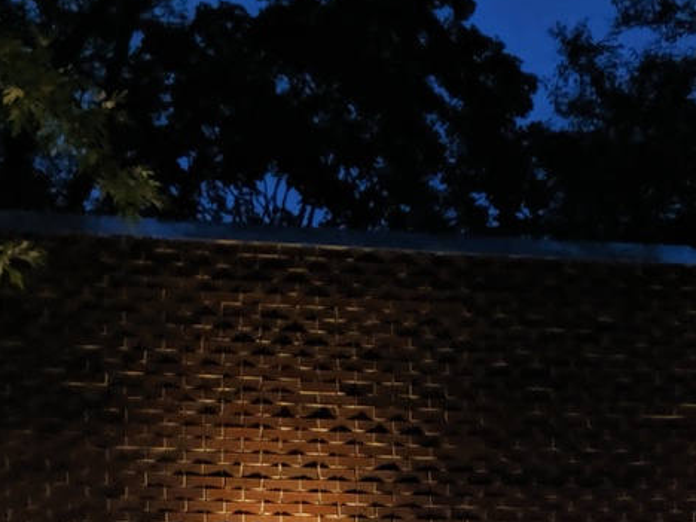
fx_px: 1669
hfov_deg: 23.4
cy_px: 769
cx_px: 509
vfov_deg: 16.3
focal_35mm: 83
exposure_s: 1/24
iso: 155
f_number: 1.8
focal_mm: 4.44
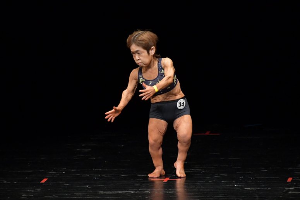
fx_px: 3748
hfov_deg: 4.6
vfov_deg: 3.1
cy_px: 100
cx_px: 150
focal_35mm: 450
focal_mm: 300
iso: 3200
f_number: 5.6
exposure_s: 1/400
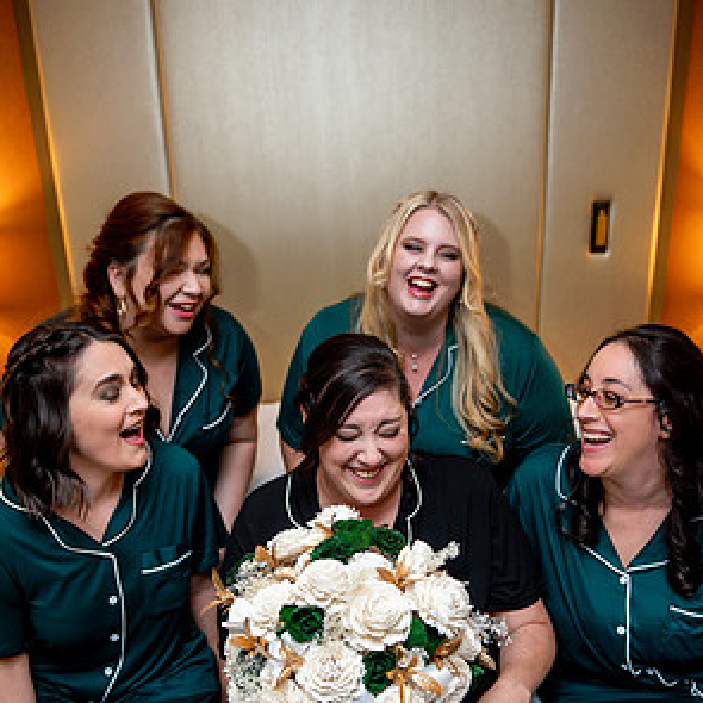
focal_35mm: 35
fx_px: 804
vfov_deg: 46.5
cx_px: 353
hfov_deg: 47.2
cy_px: 469
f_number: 2.8
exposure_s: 1/60
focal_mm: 27
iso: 200
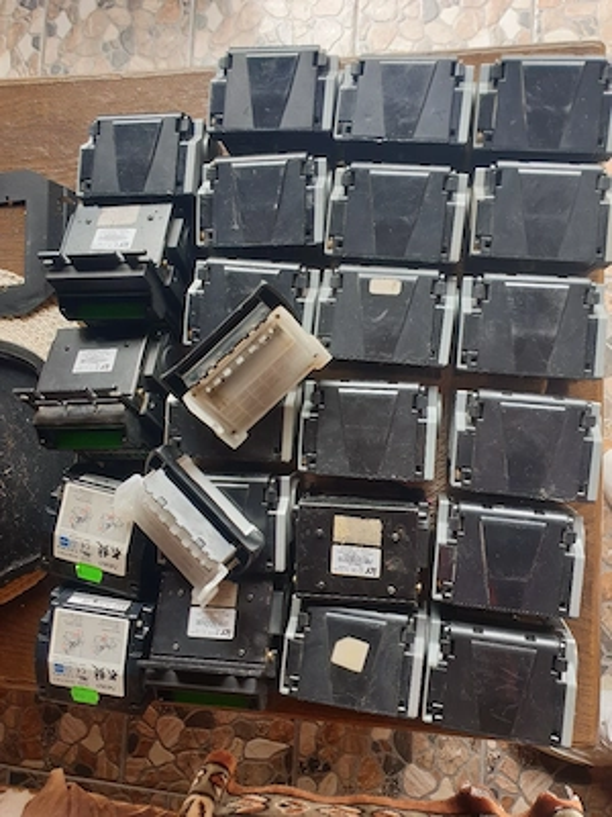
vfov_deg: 67.3
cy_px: 408
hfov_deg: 53.1
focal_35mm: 26
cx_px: 306
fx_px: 613
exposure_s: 1/122
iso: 50
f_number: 2.4
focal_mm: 4.3
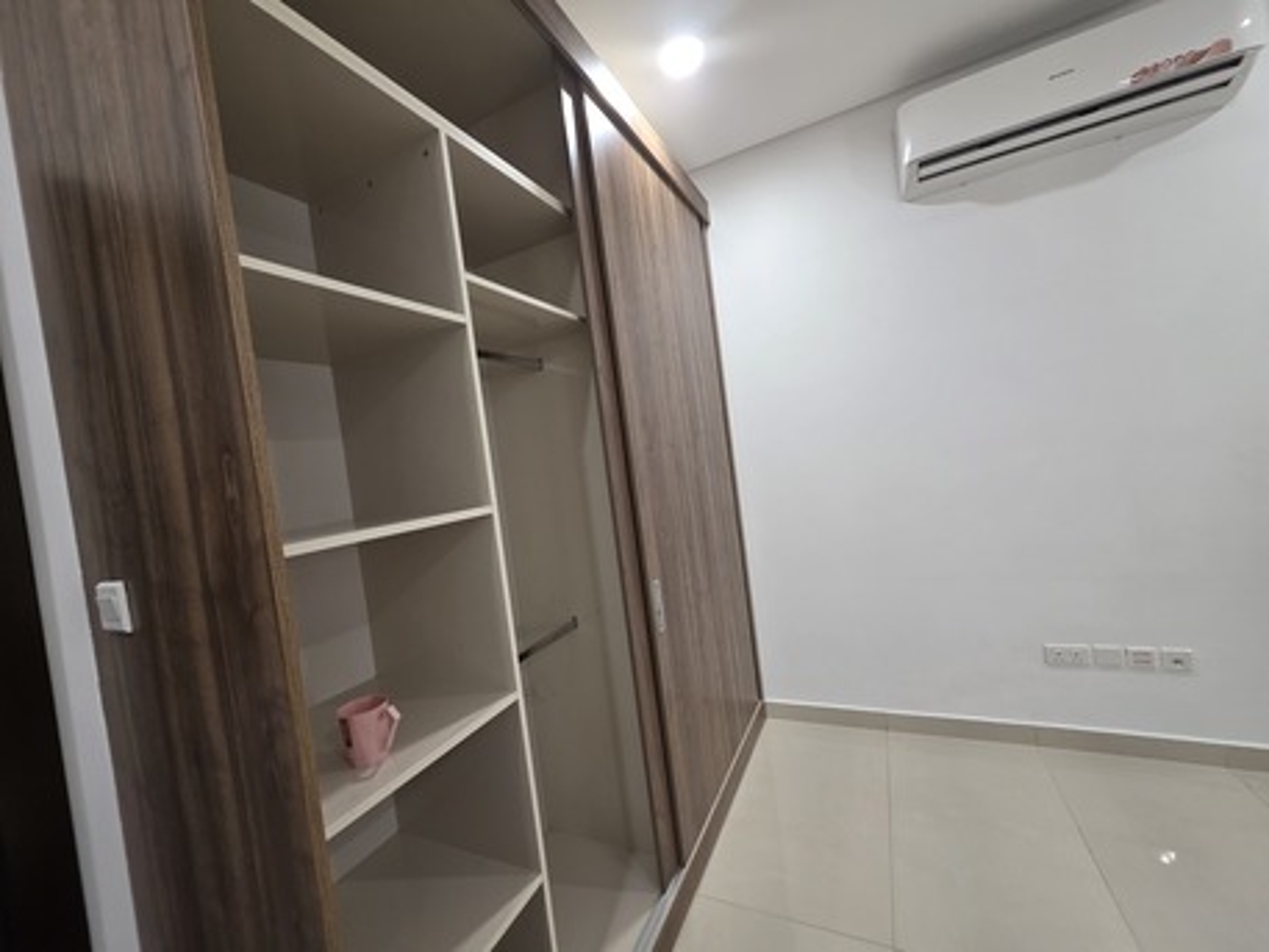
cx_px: 634
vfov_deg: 89.9
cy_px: 476
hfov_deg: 106.2
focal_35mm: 13
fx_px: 477
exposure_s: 1/100
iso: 200
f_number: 1.9
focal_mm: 2.2
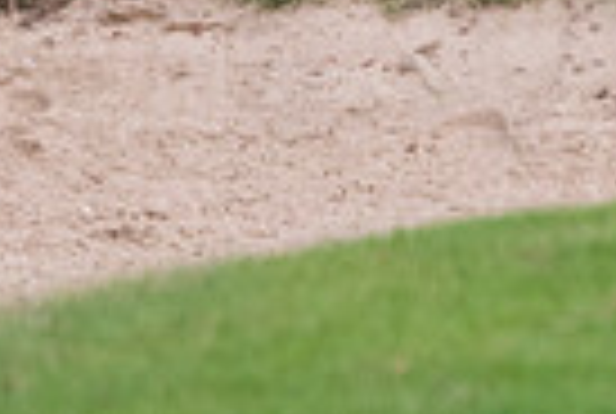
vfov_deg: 0.7
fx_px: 33662
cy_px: -448
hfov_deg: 1.0
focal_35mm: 1963
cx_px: 1232
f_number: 5.6
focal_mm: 310
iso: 1250
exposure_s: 1/1600
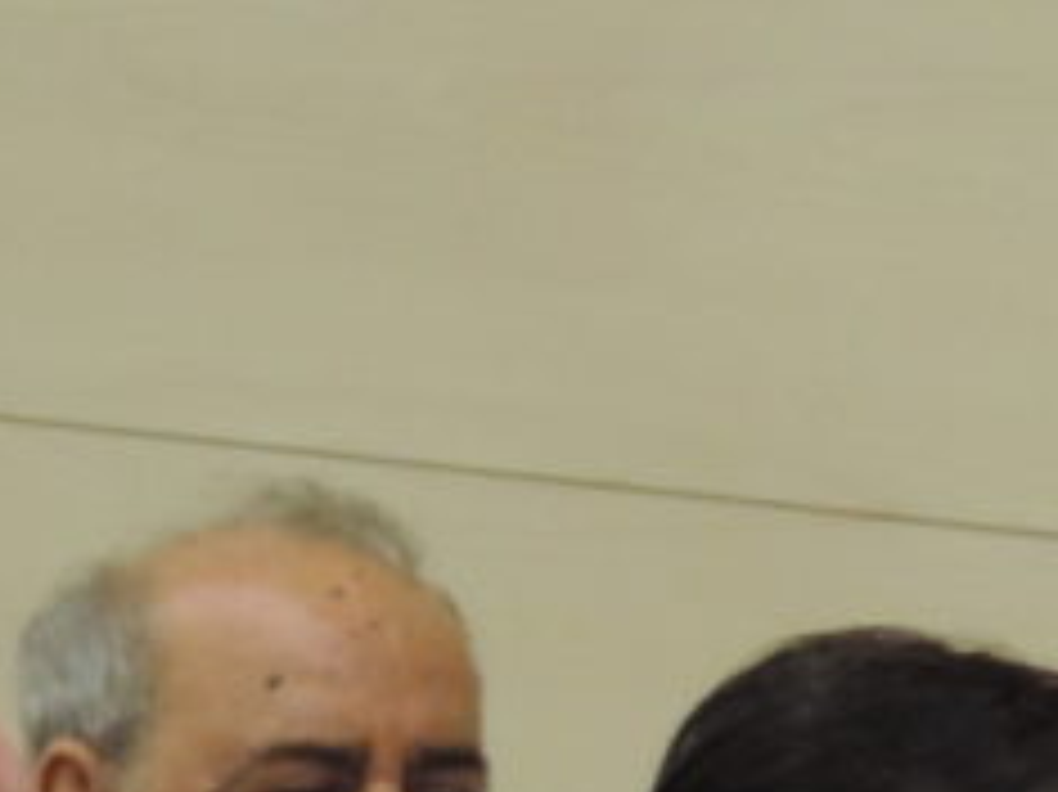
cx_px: 414
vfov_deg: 2.3
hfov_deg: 3.1
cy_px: 1143
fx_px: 19337
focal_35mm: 633
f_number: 4.4
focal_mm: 25.8
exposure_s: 1/25
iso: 800
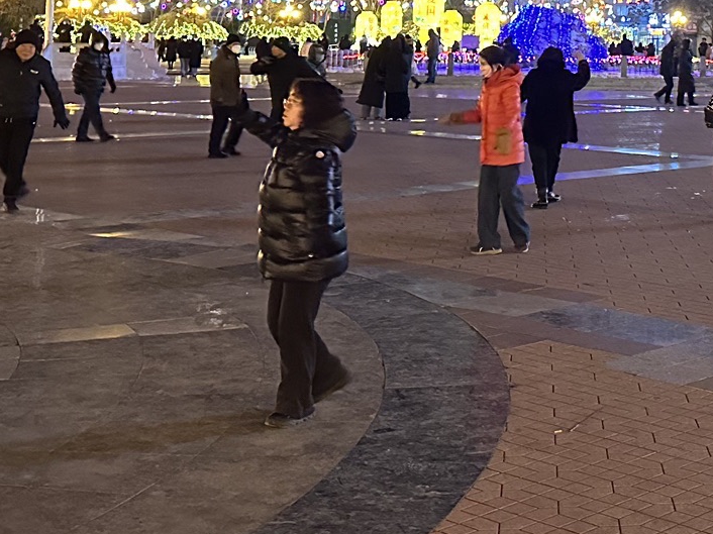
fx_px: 1400
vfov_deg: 20.7
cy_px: -27
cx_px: 670
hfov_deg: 27.3
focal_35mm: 68
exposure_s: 1/33
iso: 800
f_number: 1.78
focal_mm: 6.86
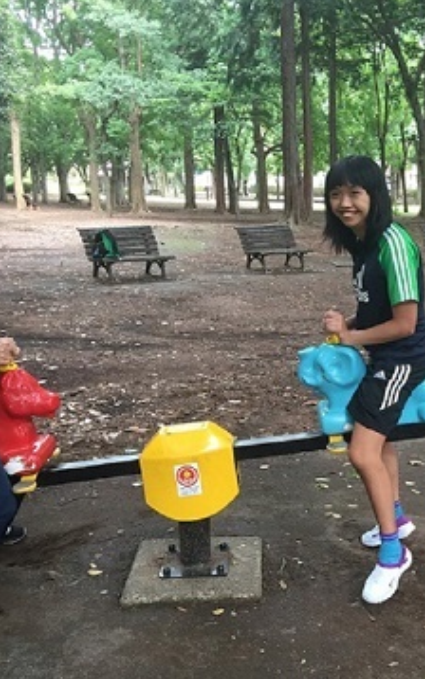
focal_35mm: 31
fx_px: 574
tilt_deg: -14.1
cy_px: 340
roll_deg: +0.2
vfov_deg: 61.2
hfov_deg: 40.6
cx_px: 226
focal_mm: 4.15
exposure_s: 1/30
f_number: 2.2
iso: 40
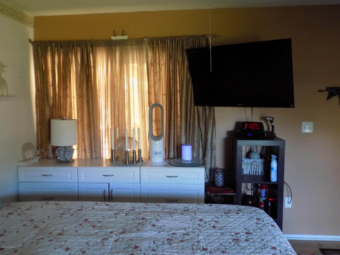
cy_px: 128
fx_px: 295
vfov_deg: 46.8
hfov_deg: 60.0
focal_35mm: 30
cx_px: 170
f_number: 3.3
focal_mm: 5.3
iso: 400
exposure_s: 1/20
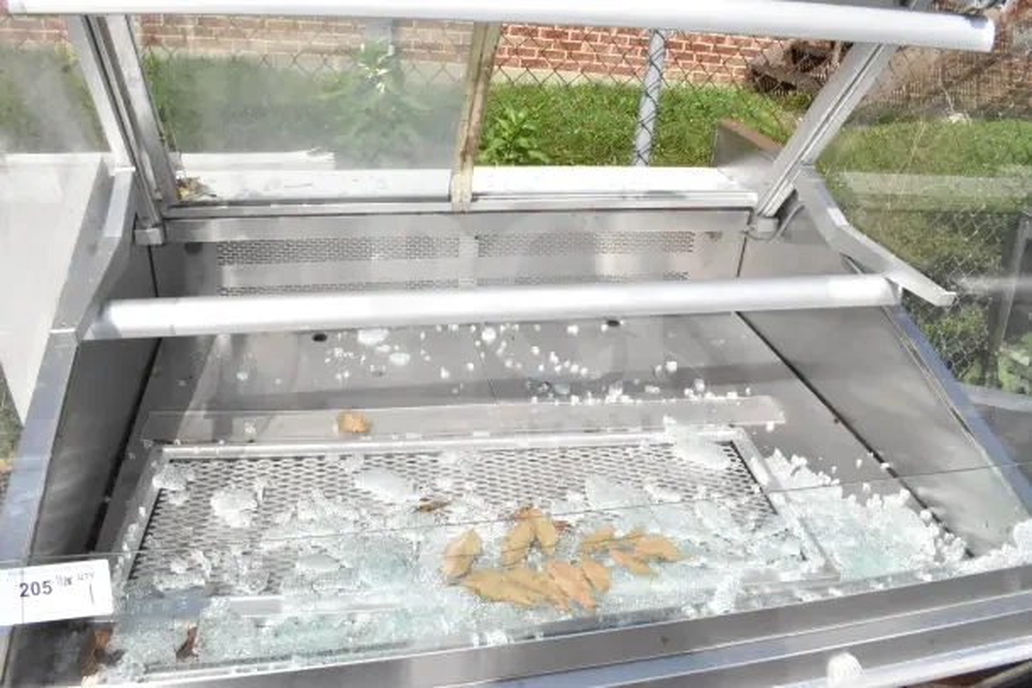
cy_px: 344
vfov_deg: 48.0
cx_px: 516
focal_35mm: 27
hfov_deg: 67.4
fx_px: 774
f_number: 22
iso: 6400
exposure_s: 1/2500
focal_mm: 18
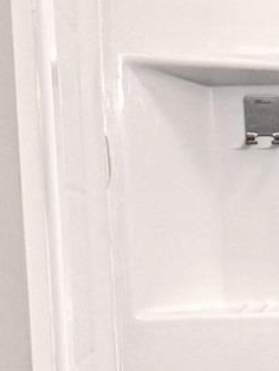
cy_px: 486
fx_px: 1889
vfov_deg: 11.0
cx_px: 637
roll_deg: +0.0
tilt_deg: -5.6
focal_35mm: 176
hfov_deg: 7.9
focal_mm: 6.76
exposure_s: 1/120
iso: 200
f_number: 1.78
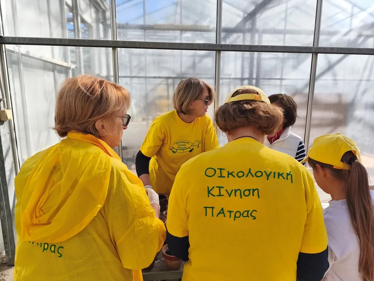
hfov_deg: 73.9
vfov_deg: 58.9
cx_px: 187
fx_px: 248
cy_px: 140
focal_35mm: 23
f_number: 1.65
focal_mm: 6.14
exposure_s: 1/730
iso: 50
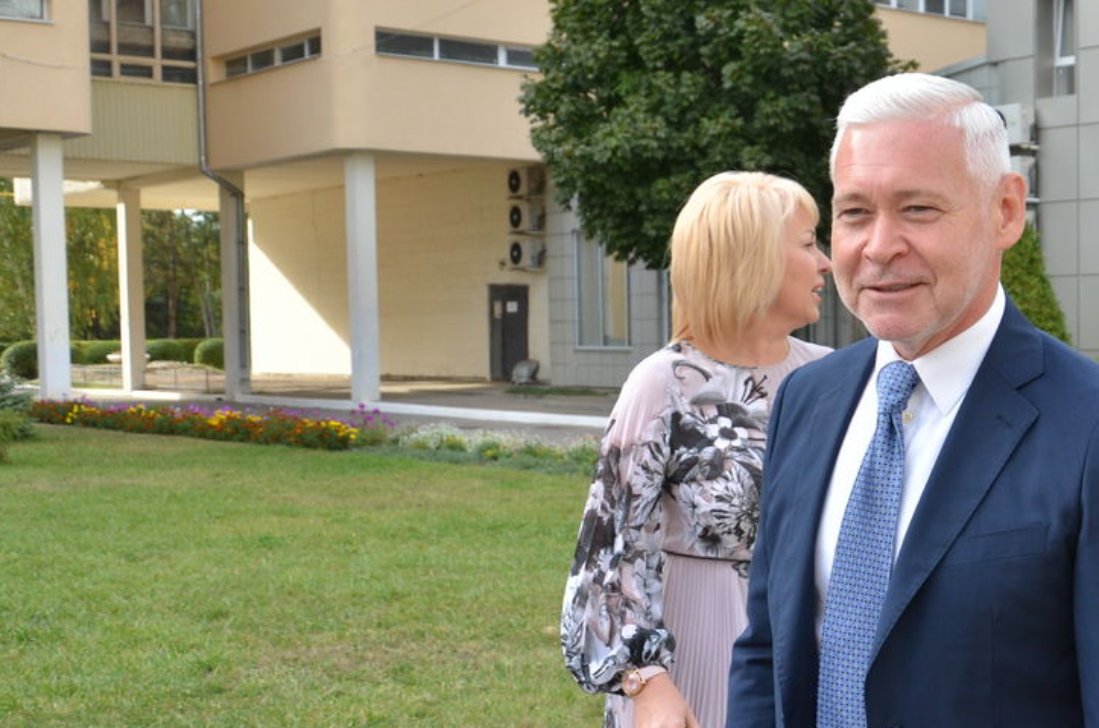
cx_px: 924
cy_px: 467
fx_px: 1858
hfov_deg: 31.8
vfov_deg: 22.1
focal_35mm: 61
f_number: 7.1
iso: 250
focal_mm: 21
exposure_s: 1/400
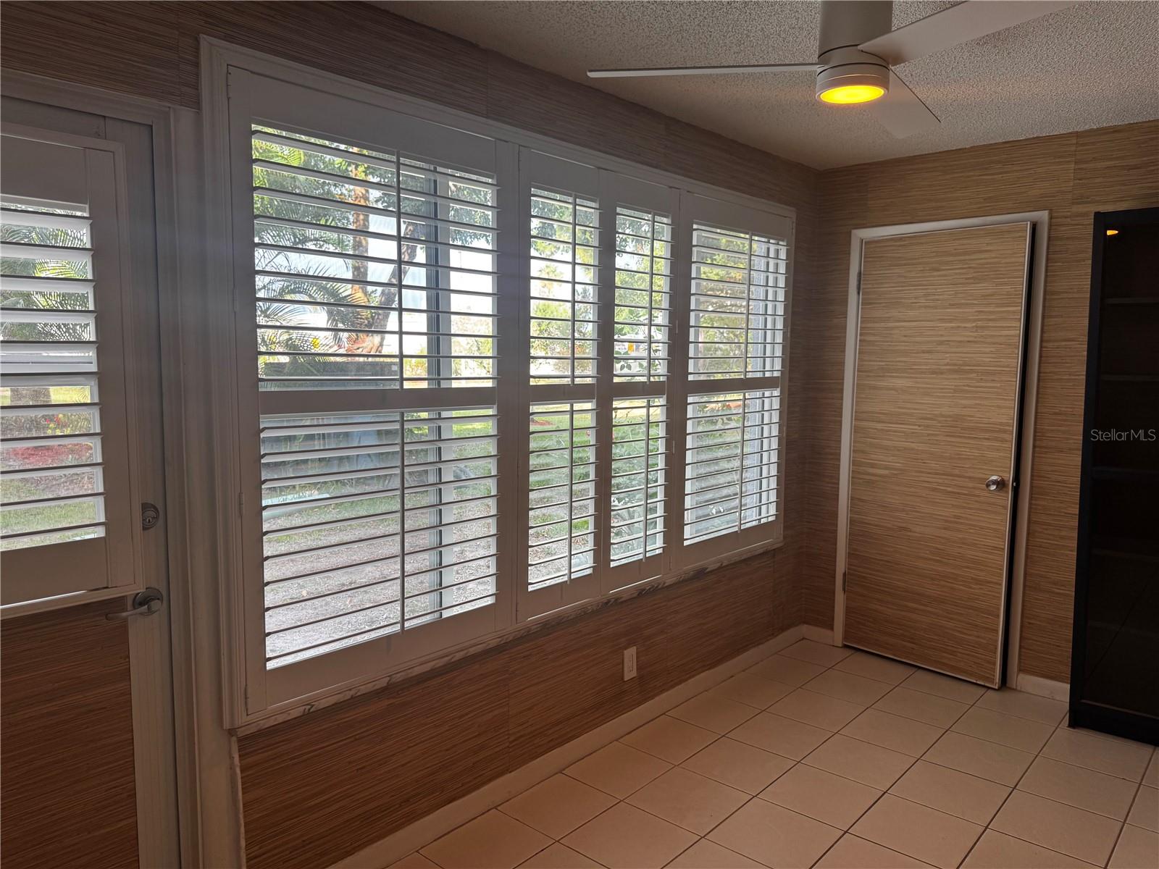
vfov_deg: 56.8
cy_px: 434
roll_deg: -0.6
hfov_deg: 71.6
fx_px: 804
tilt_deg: -6.4
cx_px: 580
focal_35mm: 24
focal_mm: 6.76
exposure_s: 1/120
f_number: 1.78
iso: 64
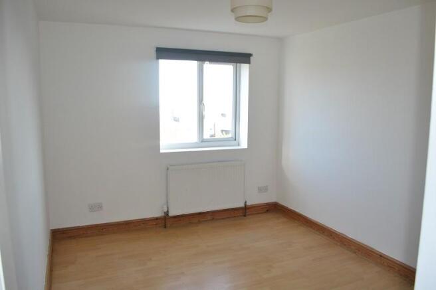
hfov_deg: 67.4
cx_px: 218
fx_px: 327
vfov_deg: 47.9
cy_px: 145
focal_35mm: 27
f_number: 4
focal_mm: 18
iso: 320
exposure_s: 1/125
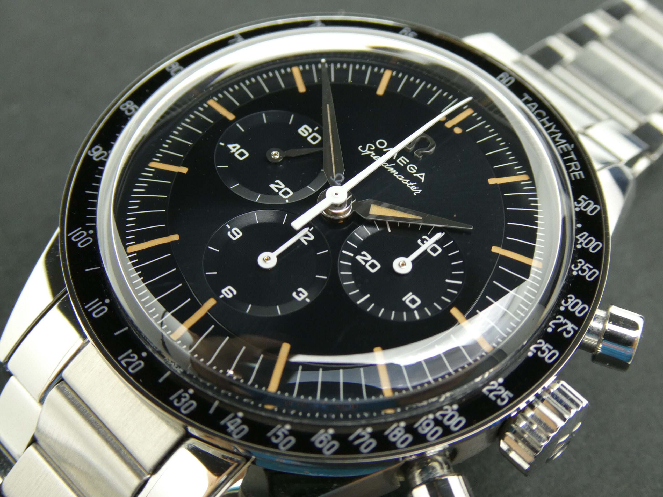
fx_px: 1092
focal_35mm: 57
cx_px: 332
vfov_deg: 25.7
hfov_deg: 33.8
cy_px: 248
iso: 250
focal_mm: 10.3
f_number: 4.2
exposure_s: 1/80
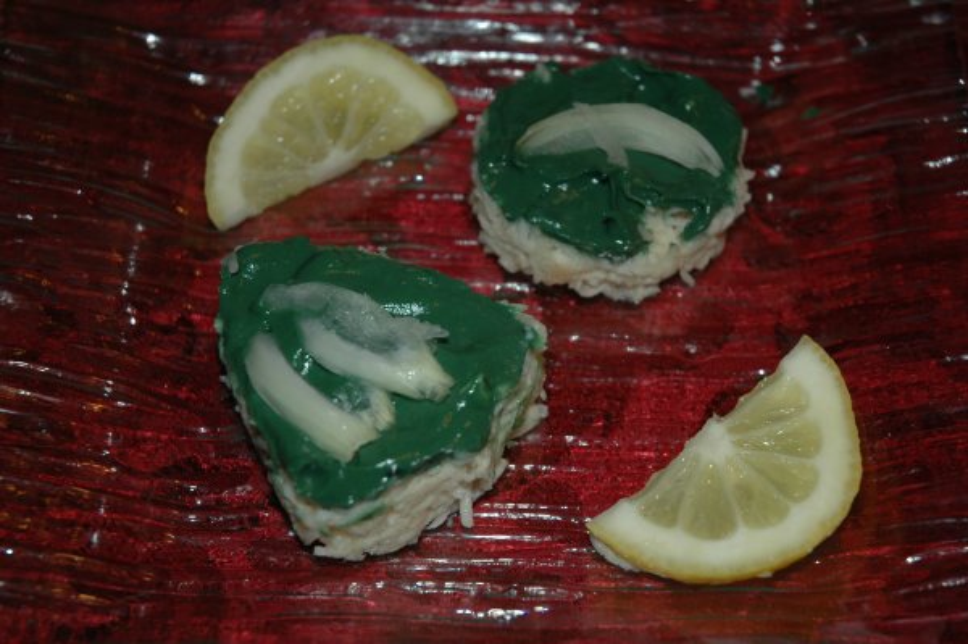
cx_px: 484
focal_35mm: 78
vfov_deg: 17.5
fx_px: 2096
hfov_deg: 26.0
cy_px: 322
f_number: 4.5
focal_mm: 52
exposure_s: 1/60
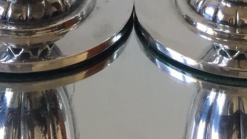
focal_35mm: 124
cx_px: 135
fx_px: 812
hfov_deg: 17.3
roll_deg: -0.2
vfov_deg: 8.1
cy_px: -305
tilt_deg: -11.9
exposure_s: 1/33
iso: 40
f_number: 2.2
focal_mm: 4.15
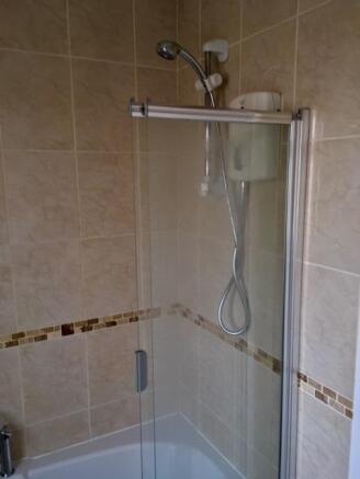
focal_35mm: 29
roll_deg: +0.6
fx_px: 402
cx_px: 180
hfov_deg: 48.2
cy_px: 240
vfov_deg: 61.6
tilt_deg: -9.1
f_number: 2.2
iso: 32
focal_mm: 4.15
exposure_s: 1/33
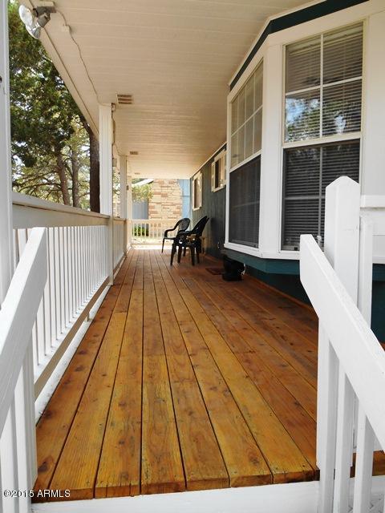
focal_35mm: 26
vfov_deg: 67.3
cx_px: 192
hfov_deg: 53.1
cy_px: 256
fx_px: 386
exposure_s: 1/250
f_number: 3.4
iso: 140
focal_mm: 4.7
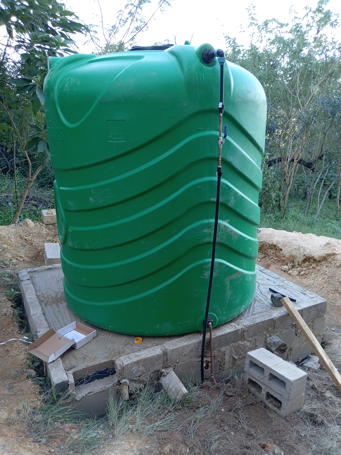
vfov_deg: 65.3
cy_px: 228
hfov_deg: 51.3
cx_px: 170
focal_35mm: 27
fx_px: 355
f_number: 1.8
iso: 162
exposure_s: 1/33.3
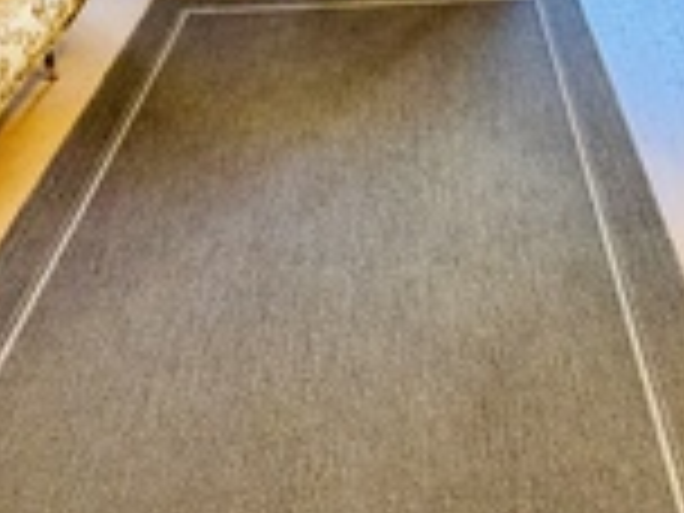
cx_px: 506
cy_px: -155
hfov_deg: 43.5
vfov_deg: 28.2
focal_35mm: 42
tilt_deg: -17.6
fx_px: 830
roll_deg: -0.8
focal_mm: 2.22
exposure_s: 1/50
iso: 320
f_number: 2.2
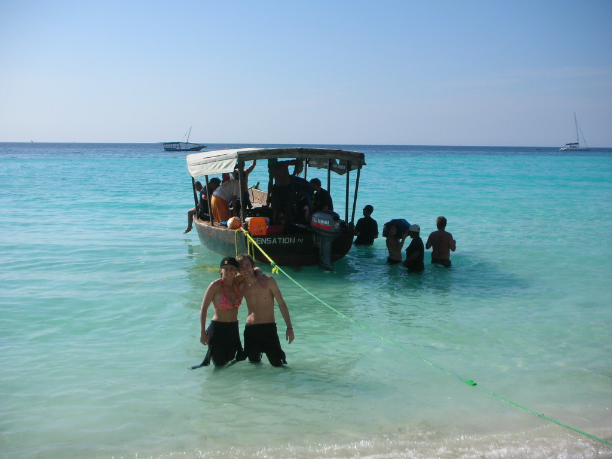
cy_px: 230
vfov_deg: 27.5
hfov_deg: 36.2
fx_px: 937
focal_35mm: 53
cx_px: 306
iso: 50
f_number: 10.5
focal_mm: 8.8
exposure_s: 1/116
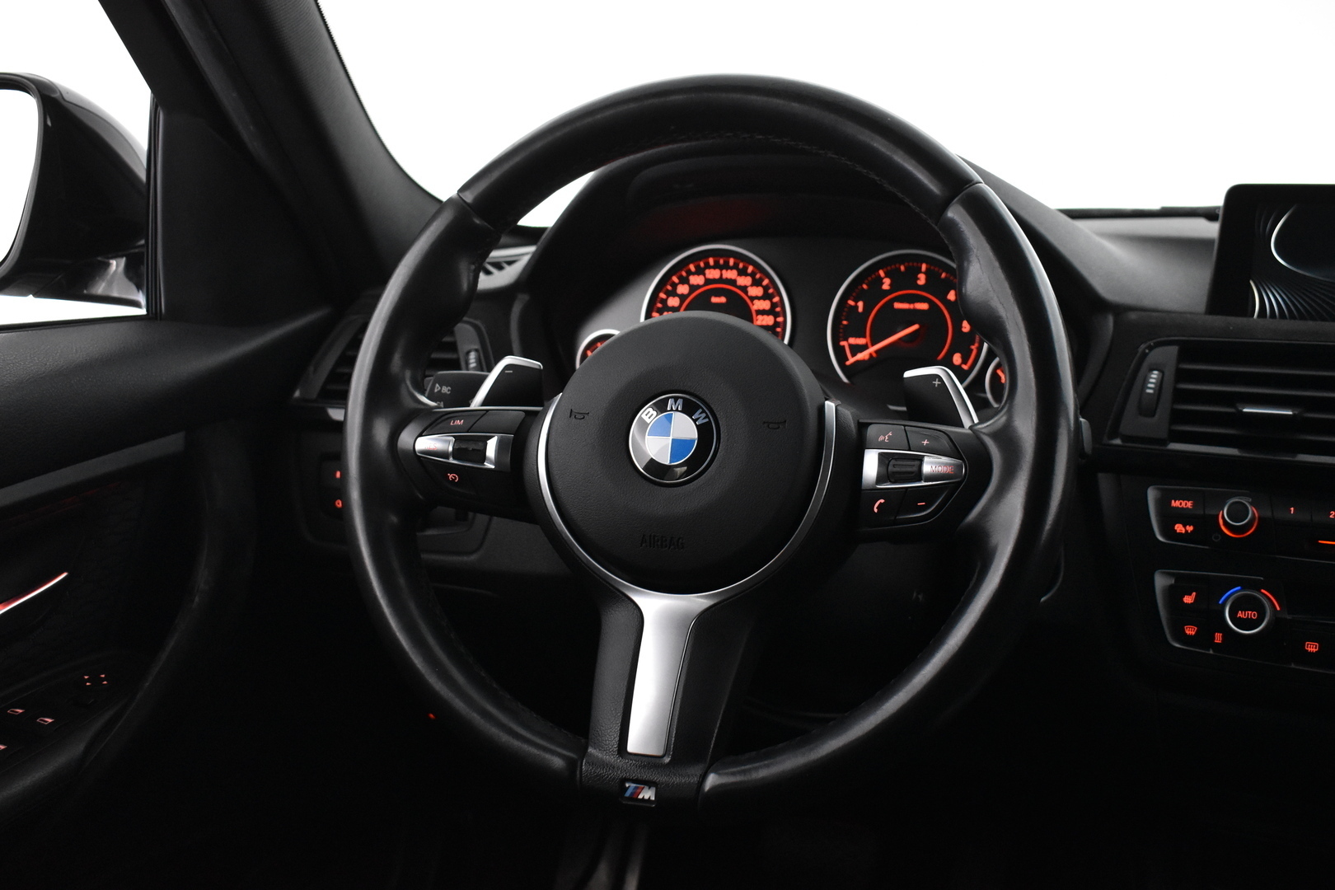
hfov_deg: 47.9
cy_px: 445
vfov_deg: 33.0
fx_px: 1502
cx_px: 668
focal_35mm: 40
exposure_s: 1/40
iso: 3200
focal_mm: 27
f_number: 4
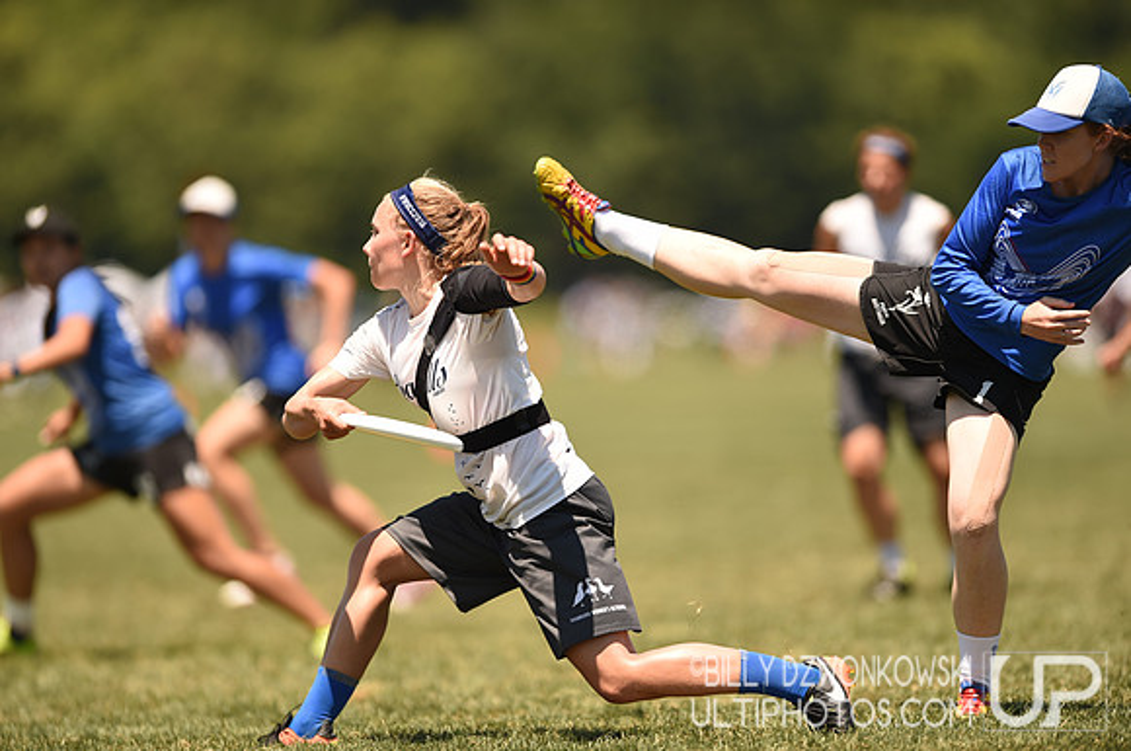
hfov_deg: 5.2
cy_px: 376
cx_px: 566
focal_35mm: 400
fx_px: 12549
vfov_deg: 3.4
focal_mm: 400
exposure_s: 1/1250
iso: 100
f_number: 2.8
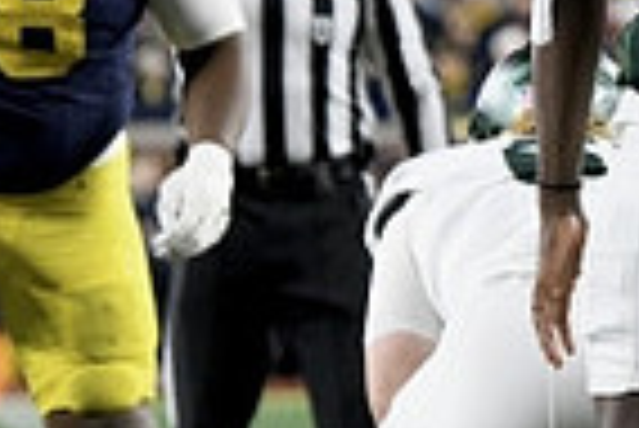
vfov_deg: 1.5
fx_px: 16648
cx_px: 729
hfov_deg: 2.2
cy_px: 101
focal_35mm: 937
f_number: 5.3
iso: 6400
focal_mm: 230
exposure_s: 1/800
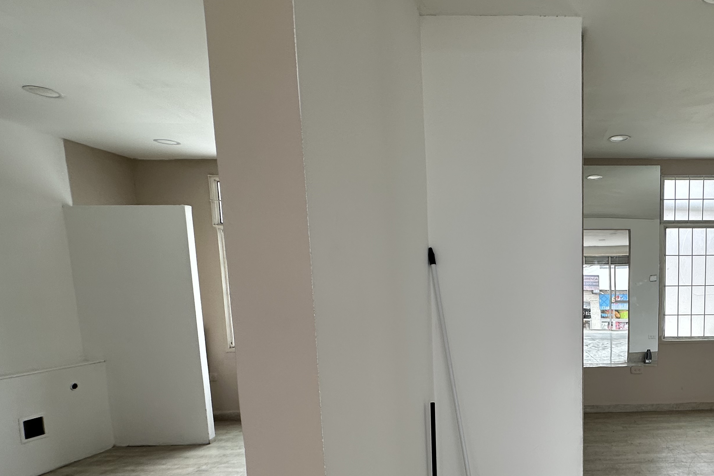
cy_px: 345
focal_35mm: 24
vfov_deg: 51.3
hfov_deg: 68.4
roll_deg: +1.5
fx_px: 476
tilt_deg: -6.9
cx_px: 546
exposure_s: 1/99
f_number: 2.2
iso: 50
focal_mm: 2.22
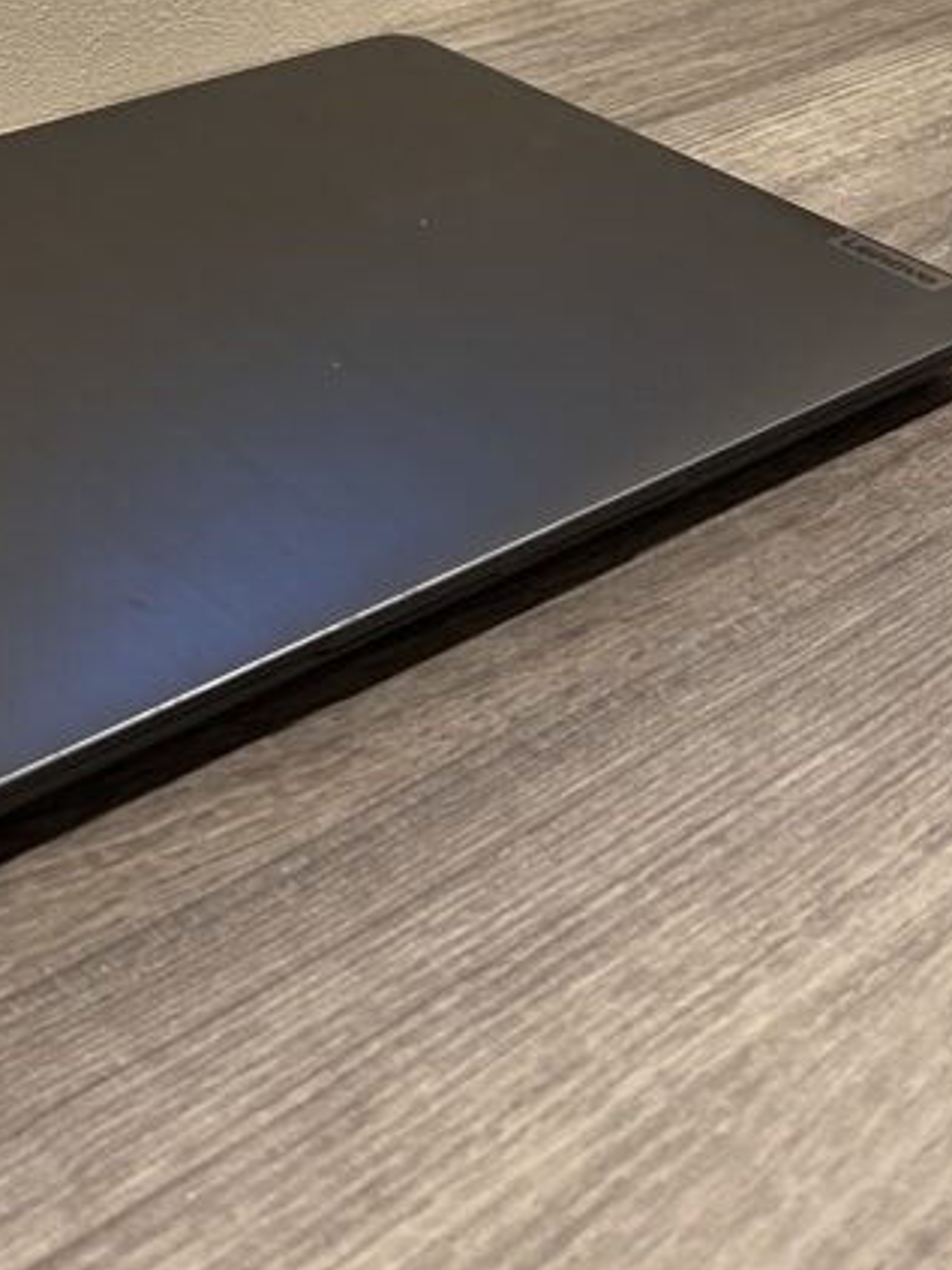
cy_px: 3
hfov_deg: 23.2
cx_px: 321
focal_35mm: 63
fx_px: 2311
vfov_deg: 28.8
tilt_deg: -18.7
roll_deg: -2.0
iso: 125
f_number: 1.5
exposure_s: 1/60
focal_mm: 5.7
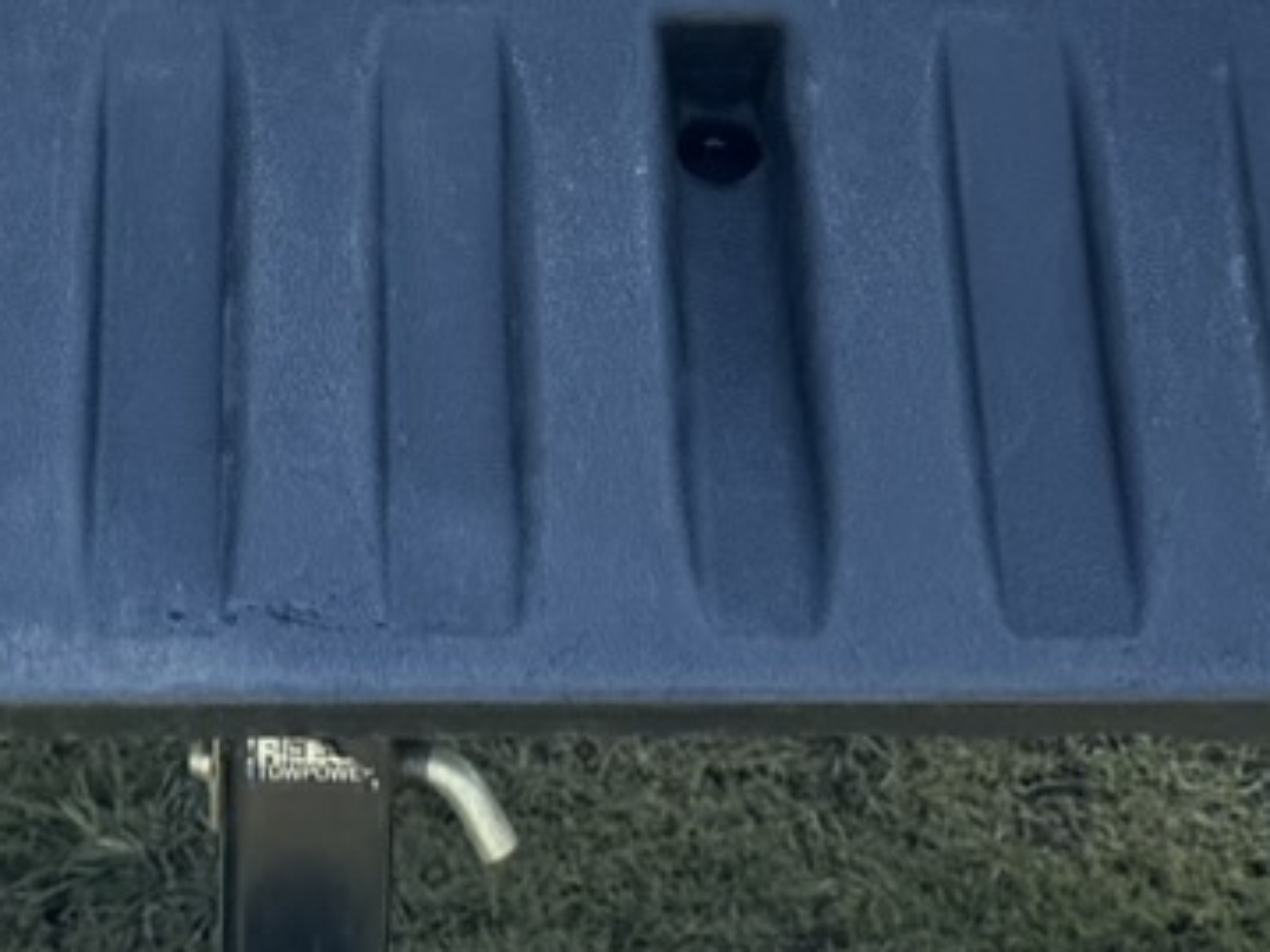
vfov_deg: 9.7
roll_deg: +0.0
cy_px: -1217
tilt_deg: -12.0
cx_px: 294
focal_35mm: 137
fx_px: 5025
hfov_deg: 14.3
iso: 80
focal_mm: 6.76
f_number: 1.78
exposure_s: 1/1366
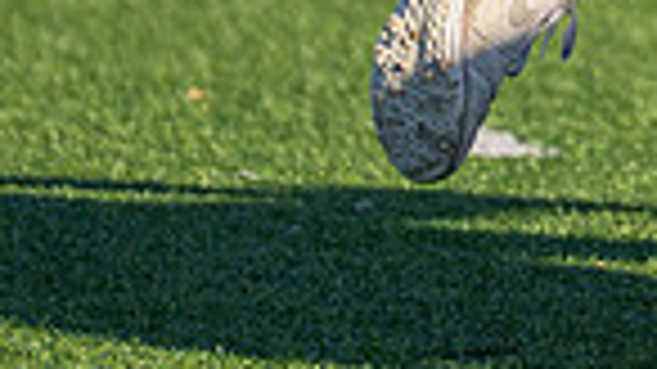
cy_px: -625
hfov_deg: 1.7
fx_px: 21525
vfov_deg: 1.0
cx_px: 910
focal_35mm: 1236
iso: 320
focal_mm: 200
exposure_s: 1/4000
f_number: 2.8
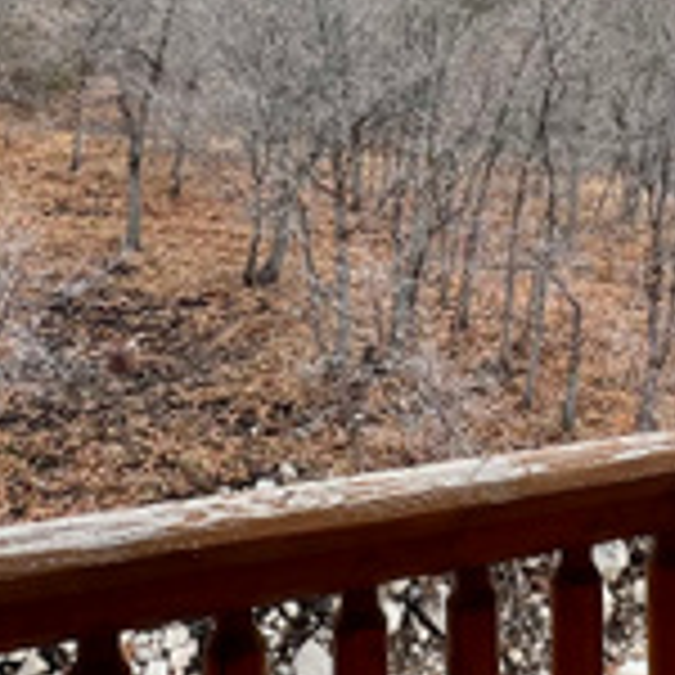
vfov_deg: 33.9
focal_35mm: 49
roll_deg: +0.4
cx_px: 549
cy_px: 162
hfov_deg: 33.6
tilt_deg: -2.4
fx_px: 1081
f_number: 1.8
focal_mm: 1.57
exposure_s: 1/438
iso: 32
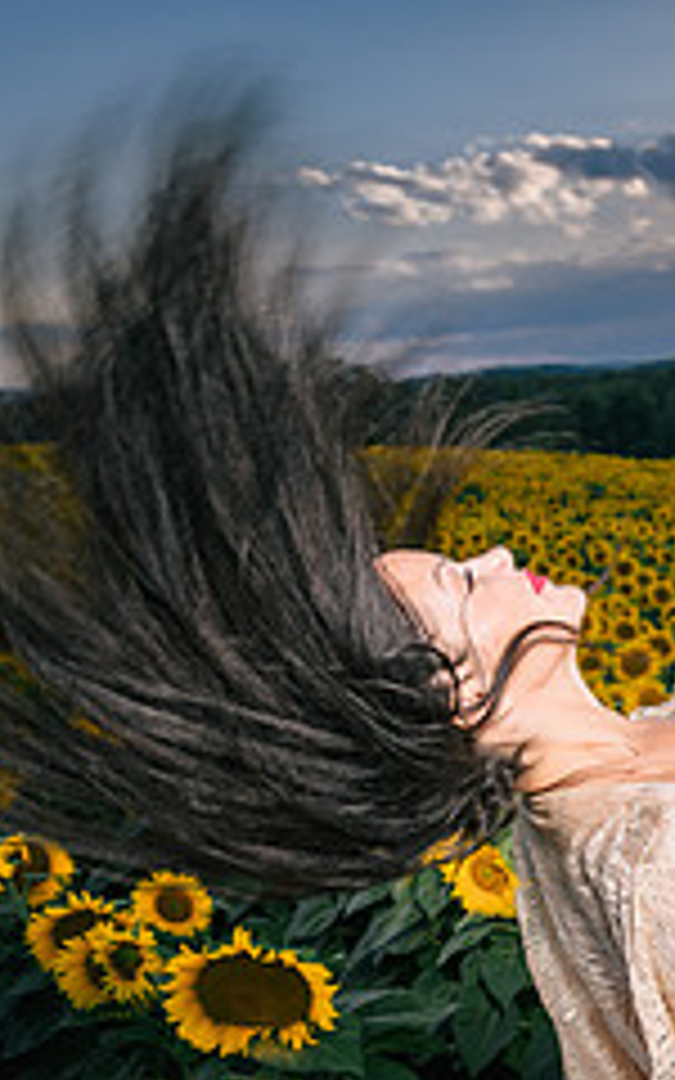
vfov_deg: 33.8
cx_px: 990
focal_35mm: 59
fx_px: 1737
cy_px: 817
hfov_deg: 19.4
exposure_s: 1/200
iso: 100
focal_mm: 24
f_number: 3.2
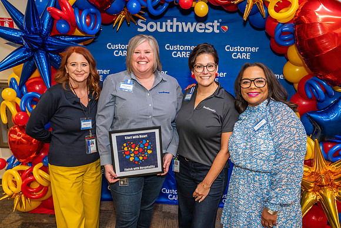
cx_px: 170
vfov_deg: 41.1
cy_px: 114
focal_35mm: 32
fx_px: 303
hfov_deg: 58.7
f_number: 4.5
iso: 2000
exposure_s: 1/160
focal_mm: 32
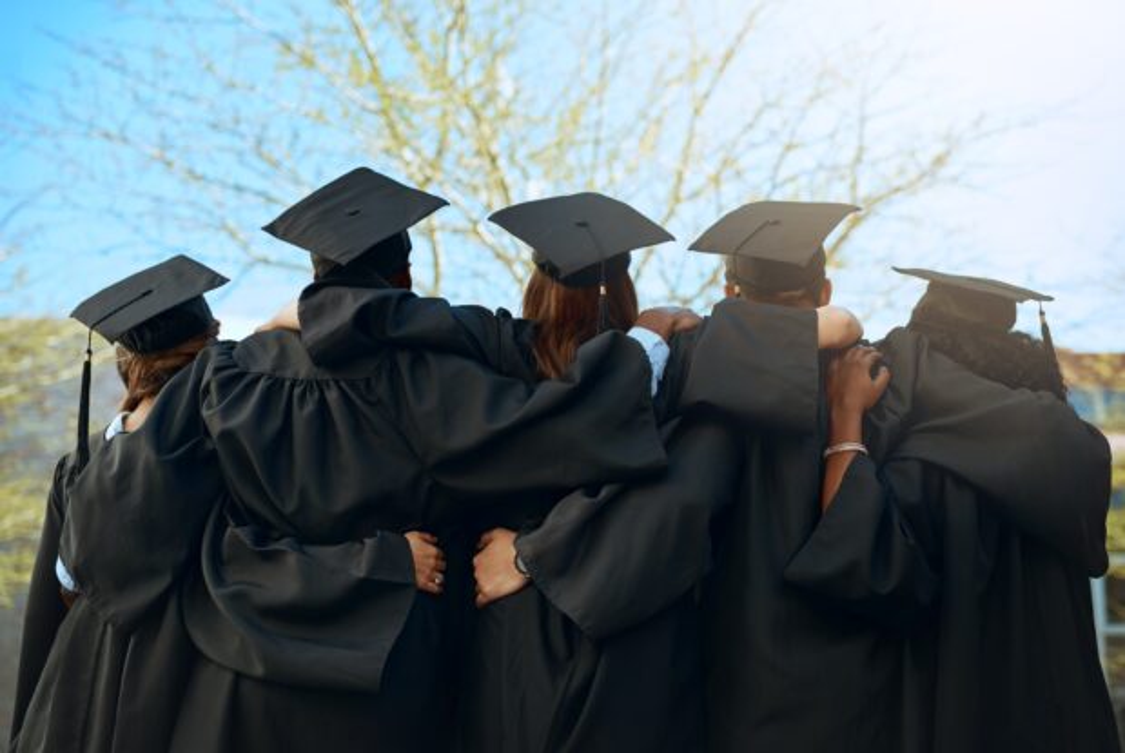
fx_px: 1564
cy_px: 376
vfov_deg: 27.1
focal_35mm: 50
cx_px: 562
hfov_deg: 39.6
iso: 100
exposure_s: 1/320
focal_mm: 50
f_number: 2.2
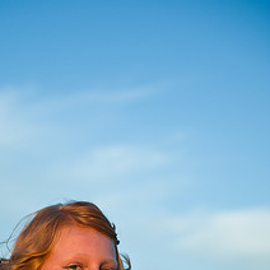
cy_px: 273
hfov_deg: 13.8
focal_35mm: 126
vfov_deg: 13.6
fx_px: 1112
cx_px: 86
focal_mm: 70
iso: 200
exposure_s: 1/800
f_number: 3.2
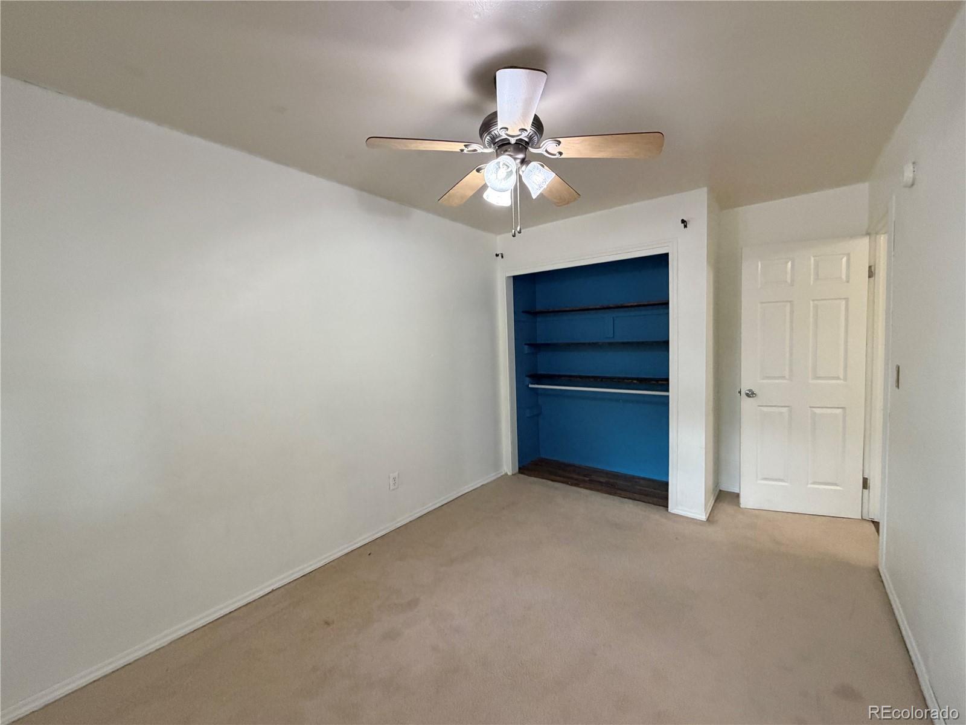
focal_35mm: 14
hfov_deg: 102.1
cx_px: 483
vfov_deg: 85.7
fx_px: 391
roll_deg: +2.3
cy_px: 362
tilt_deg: +0.2
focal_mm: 2.22
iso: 320
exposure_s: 1/60
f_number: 2.2
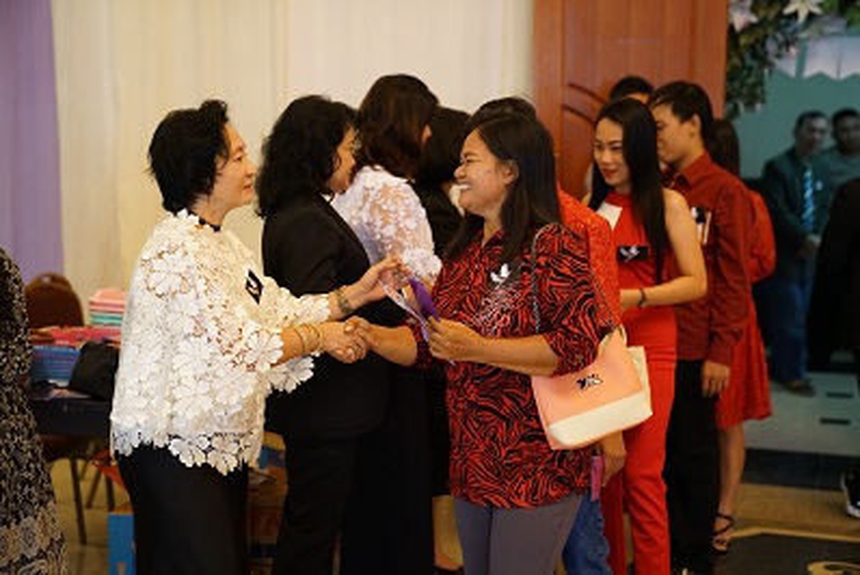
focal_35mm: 64
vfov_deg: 21.3
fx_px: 1530
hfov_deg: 31.4
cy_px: 288
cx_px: 430
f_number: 2.8
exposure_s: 1/200
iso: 6400
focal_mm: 64
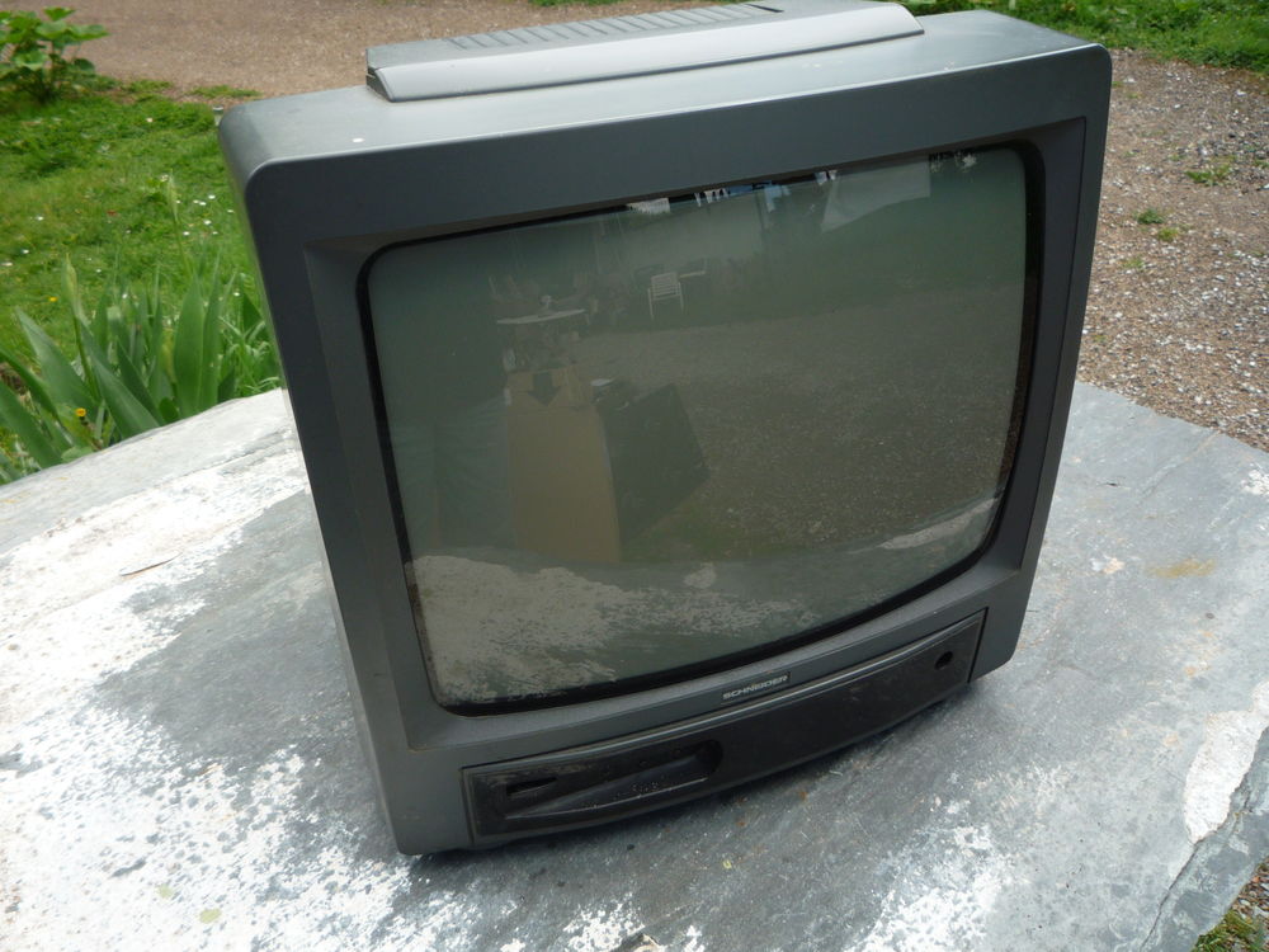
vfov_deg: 46.8
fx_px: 1100
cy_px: 476
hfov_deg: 60.0
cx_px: 634
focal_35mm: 30
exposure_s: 1/200
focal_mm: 5.2
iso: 100
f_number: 4
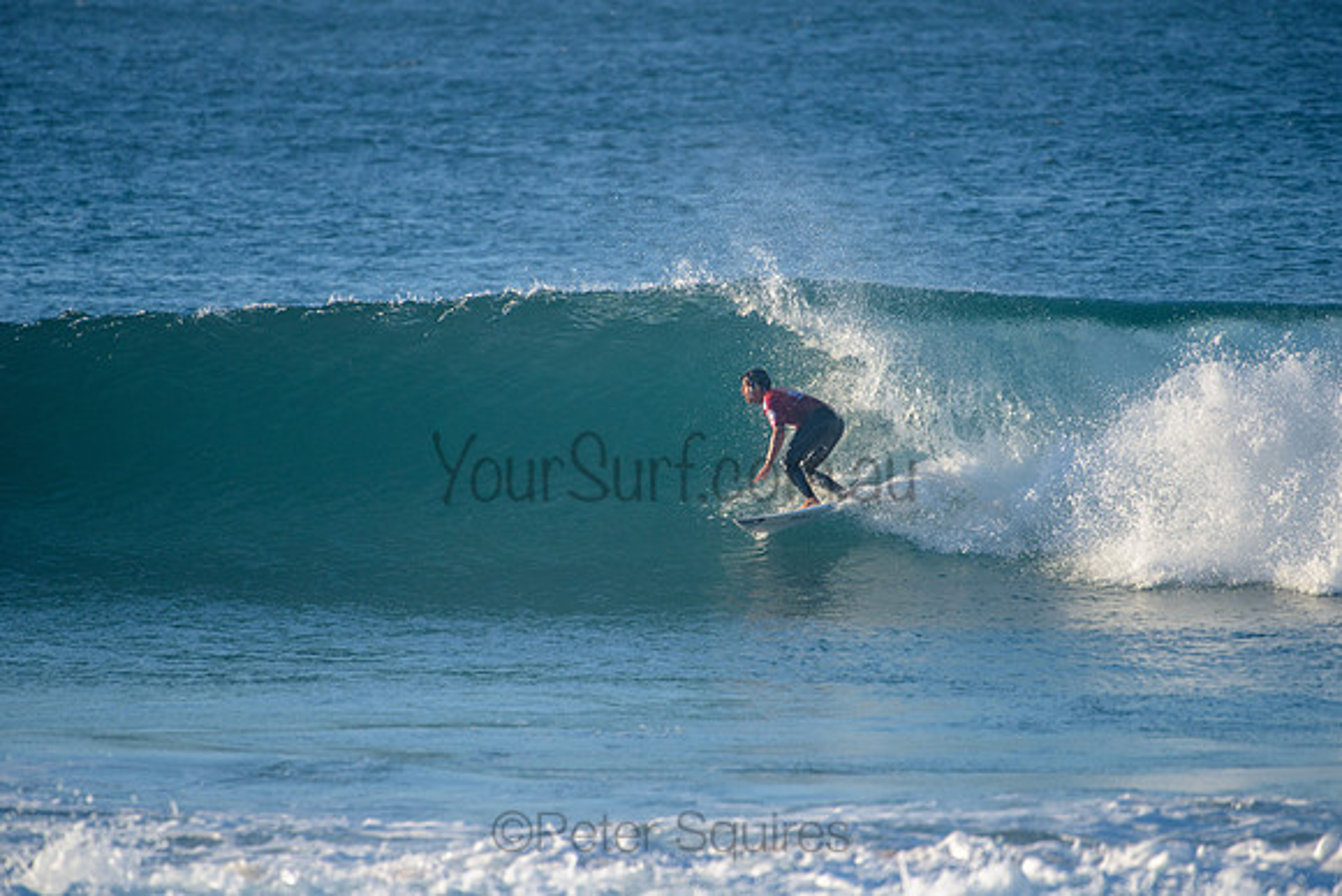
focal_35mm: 540
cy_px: 427
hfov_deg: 3.8
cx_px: 673
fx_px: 20122
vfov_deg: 2.5
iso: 500
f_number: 5.6
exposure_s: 1/2000
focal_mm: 500
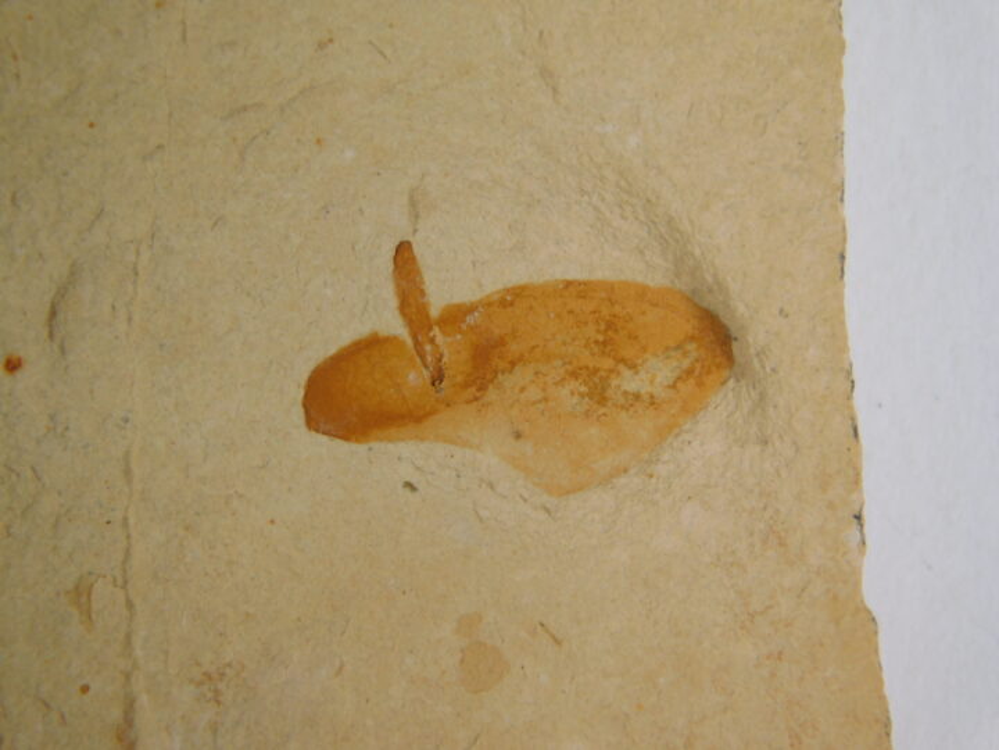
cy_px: 375
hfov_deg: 8.5
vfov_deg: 6.4
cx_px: 500
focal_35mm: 232
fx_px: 6695
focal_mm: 41.3
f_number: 5.6
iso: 125
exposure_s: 1/50
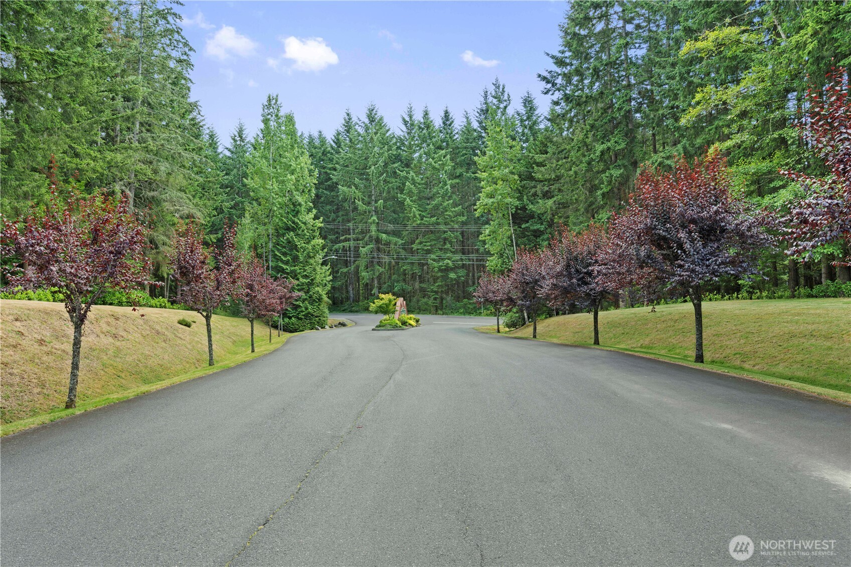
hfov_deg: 76.1
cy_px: 284
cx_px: 426
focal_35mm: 23
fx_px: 544
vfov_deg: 55.1
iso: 200
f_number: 8
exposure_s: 1/15
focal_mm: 23
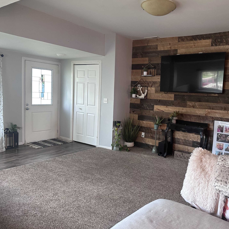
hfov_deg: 55.2
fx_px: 217
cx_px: 138
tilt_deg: -4.8
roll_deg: -3.0
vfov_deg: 55.6
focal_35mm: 29
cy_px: 114
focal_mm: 6.86
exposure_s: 1/60
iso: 250
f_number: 1.78
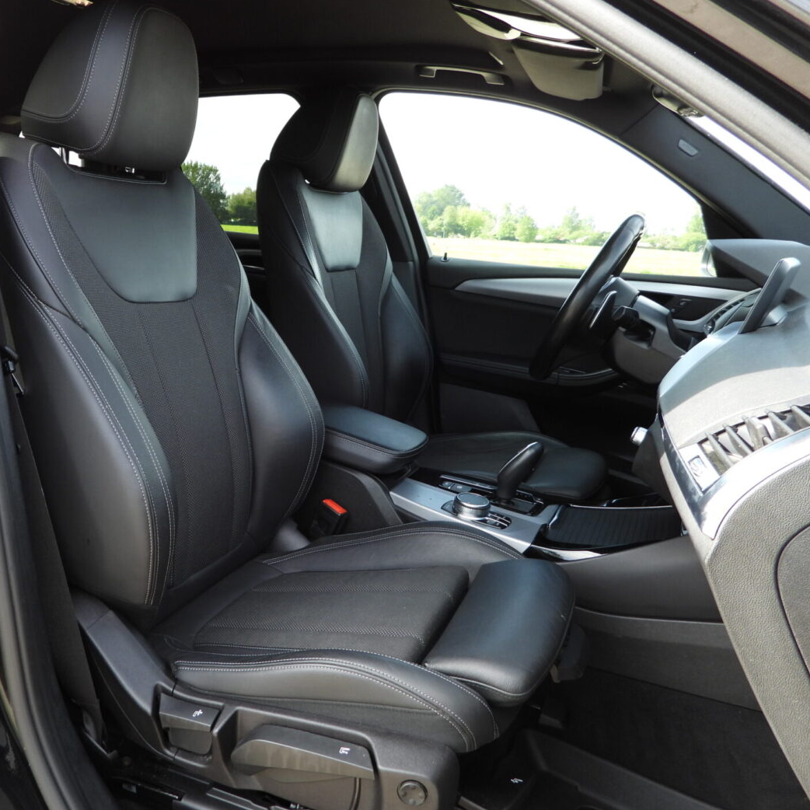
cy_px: 397
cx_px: 263
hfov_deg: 54.4
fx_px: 768
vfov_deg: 55.6
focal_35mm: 29
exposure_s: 1/125
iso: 100
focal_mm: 4.3
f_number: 2.8
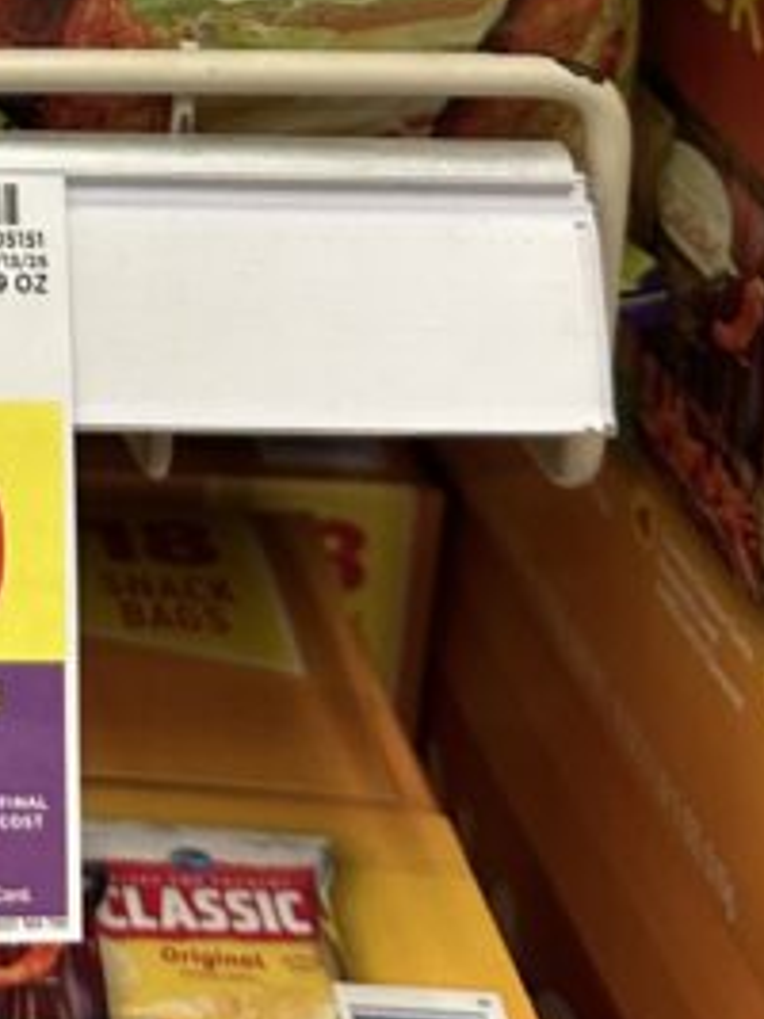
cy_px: -366
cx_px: -378
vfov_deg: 19.4
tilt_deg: -14.1
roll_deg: -1.3
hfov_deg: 14.9
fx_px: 2710
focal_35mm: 92
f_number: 1.78
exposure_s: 1/61
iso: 200
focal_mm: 6.86
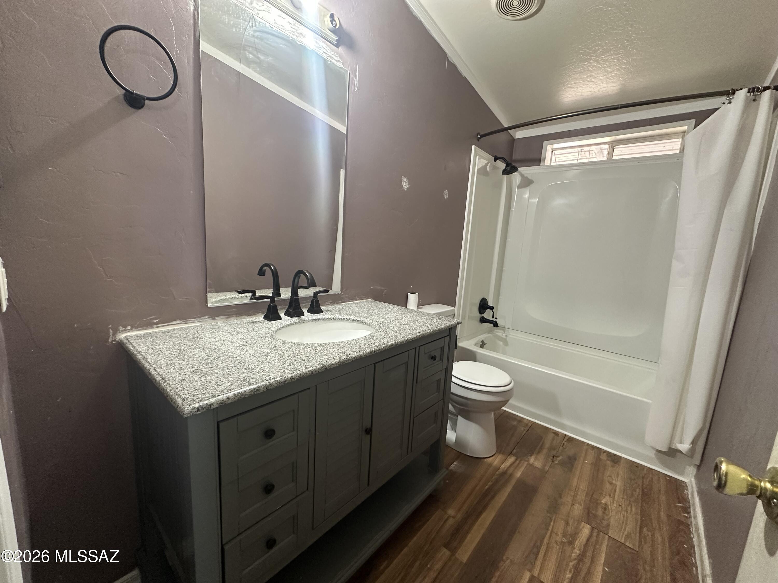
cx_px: 389
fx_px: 315
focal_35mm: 14
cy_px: 292
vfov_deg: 85.7
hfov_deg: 102.1
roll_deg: -4.2
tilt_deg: -9.1
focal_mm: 2.22
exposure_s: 1/60
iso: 400
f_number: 2.2
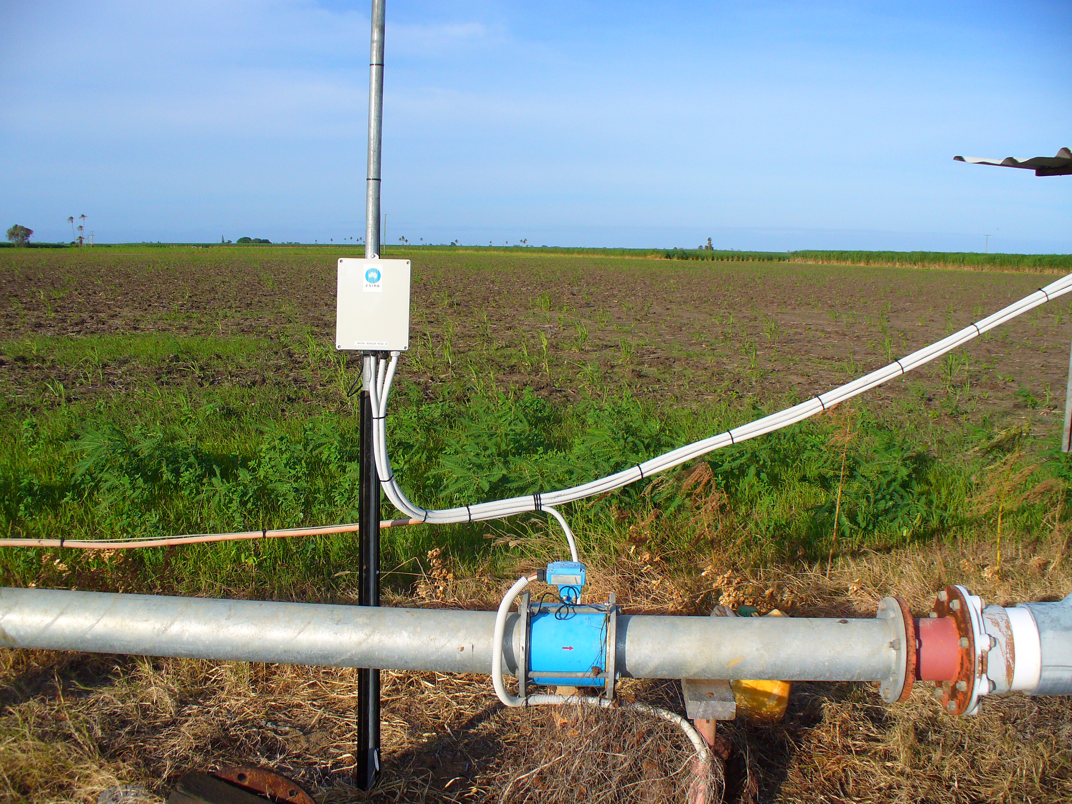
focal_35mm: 37
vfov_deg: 38.7
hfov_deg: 50.1
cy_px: 402
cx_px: 536
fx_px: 1146
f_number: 5.6
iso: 80
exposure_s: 1/400
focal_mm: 6.1
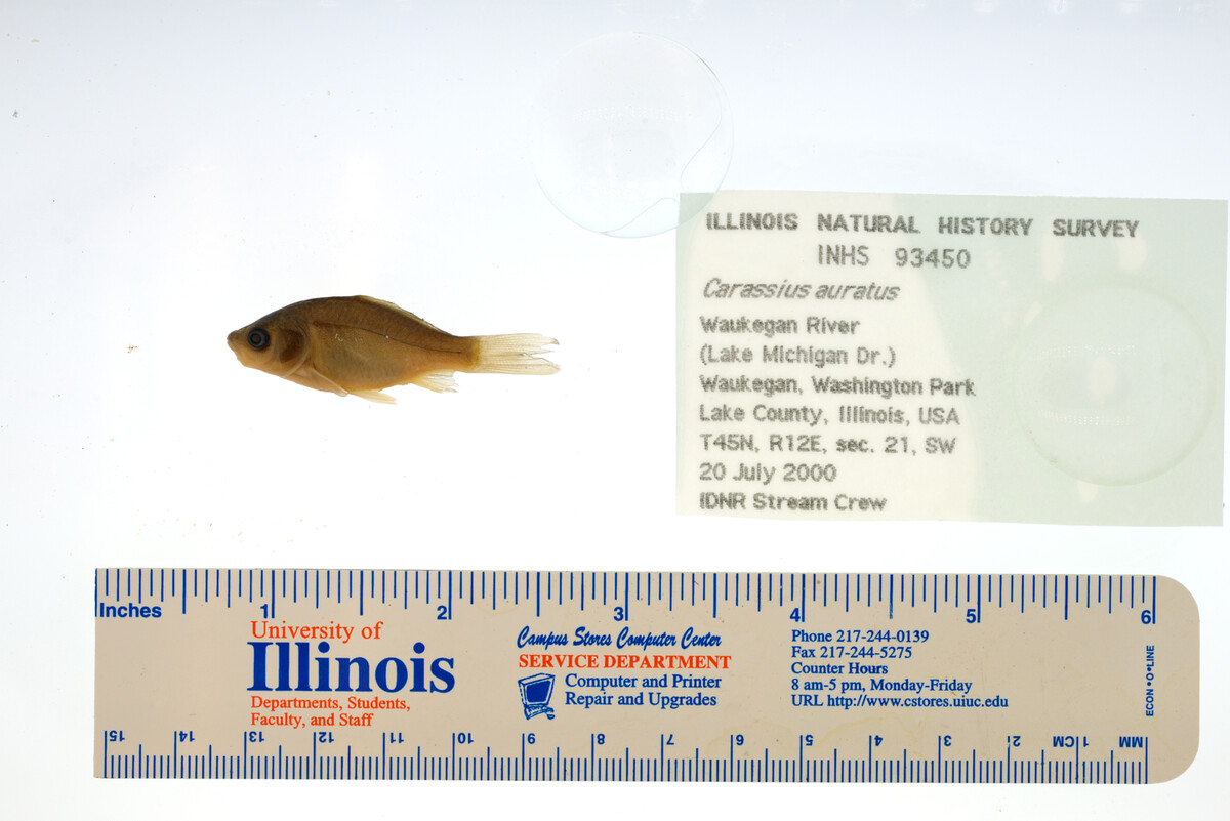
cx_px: 615
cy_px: 410
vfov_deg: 22.6
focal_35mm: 60
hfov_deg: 33.4
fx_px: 2051
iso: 100
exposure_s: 1/250
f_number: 10
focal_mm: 60
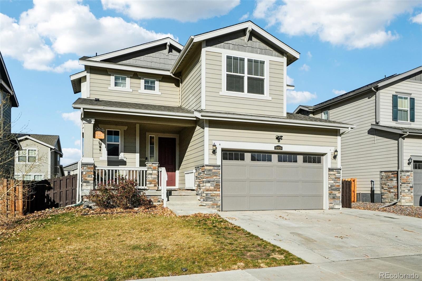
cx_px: 211
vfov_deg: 50.4
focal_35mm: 26
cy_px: 140
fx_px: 299
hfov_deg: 70.4
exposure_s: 1/2500
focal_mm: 17
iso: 400
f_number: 8
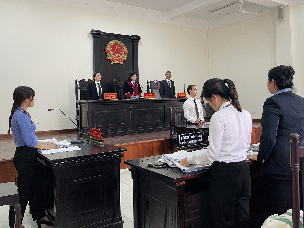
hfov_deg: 67.3
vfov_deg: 53.1
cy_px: 114
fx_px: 228
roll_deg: +1.0
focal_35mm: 26
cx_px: 152
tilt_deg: -0.6
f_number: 1.6
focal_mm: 5.1
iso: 100
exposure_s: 1/50
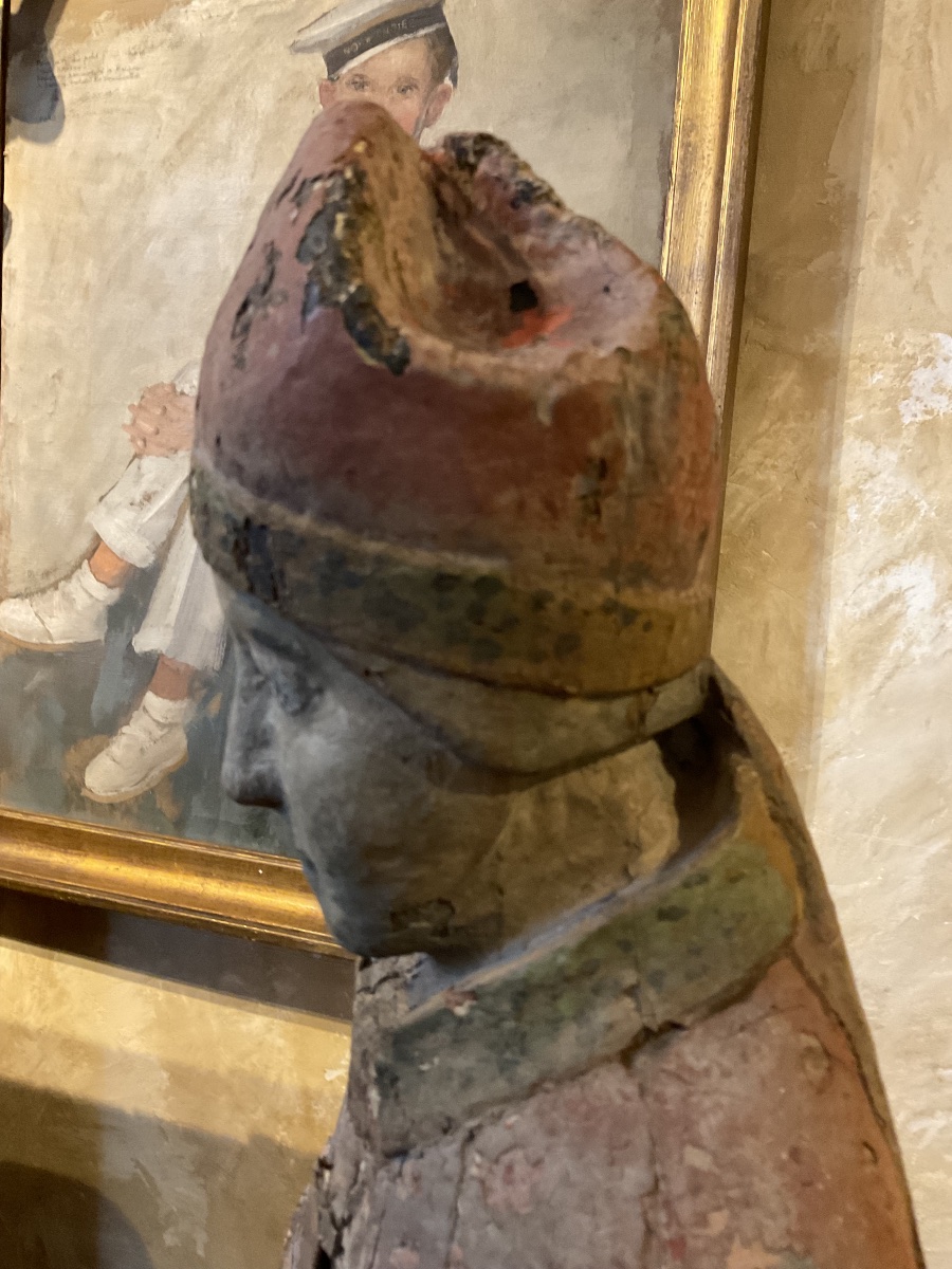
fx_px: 1063
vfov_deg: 61.7
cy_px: 634
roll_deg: -2.9
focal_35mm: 29
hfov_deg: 48.2
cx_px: 476
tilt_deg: -4.3
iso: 320
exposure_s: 1/33
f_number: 1.8
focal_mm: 3
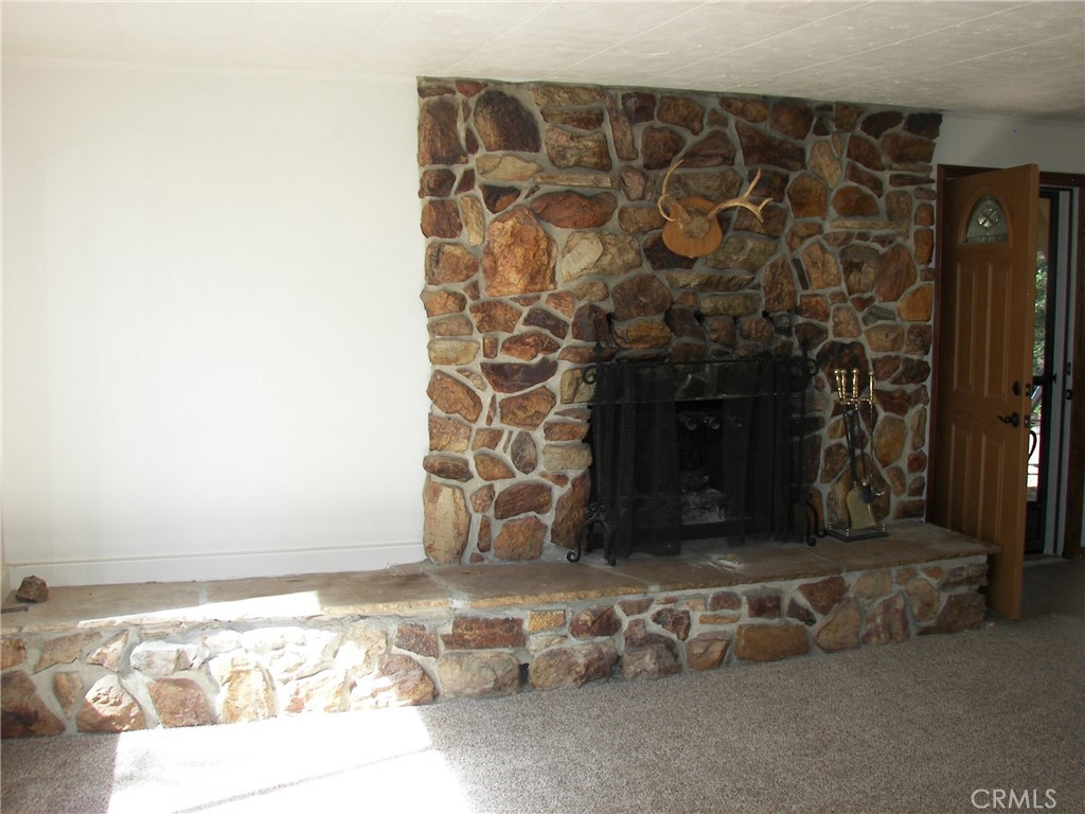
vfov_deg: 39.7
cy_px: 407
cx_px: 542
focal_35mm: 36
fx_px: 1128
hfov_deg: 51.4
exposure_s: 1/40
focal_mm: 6
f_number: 2.8
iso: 50
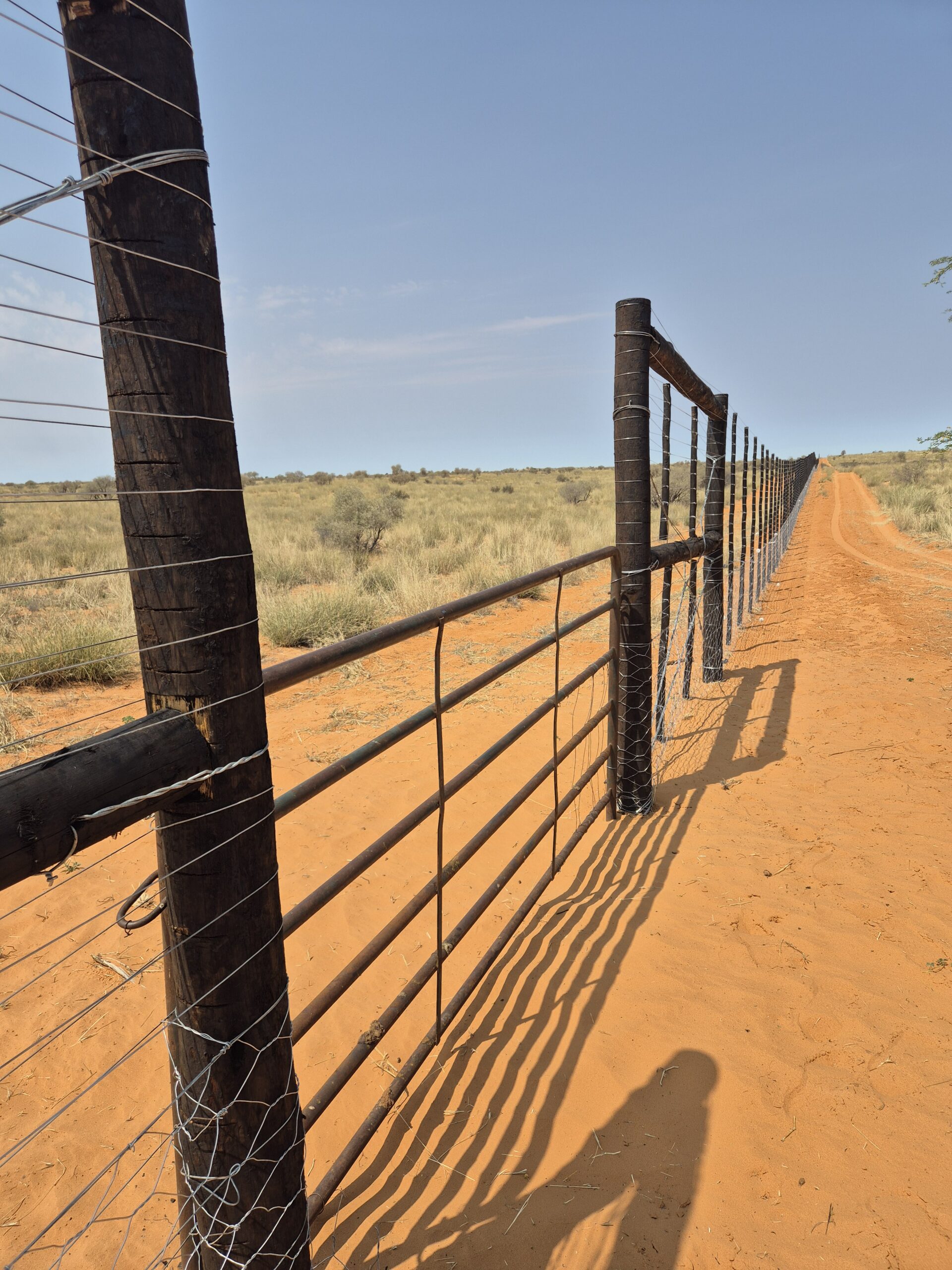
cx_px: 476
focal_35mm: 23
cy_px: 635
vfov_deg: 73.9
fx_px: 843
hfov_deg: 58.9
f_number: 1.8
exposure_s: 1/2392
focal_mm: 5.4
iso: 25
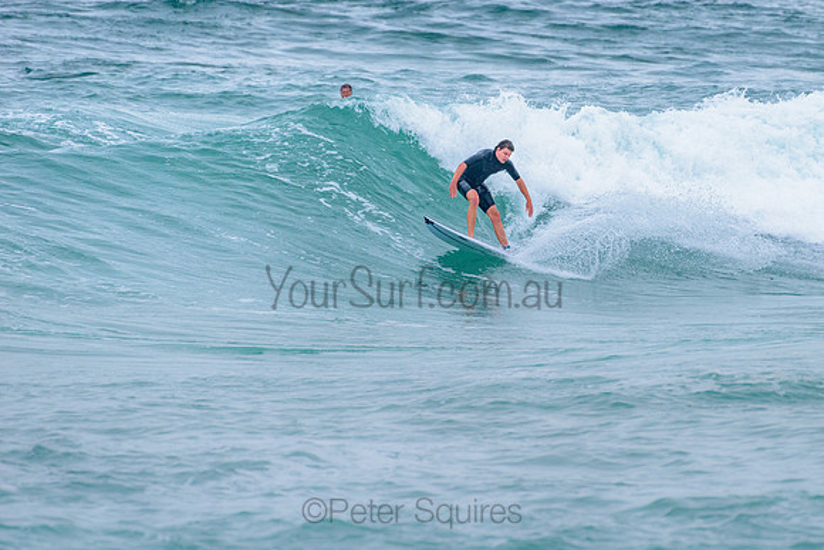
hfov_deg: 3.4
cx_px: 504
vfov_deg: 2.2
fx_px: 14009
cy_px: 213
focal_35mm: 612
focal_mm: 500
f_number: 5.6
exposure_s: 1/2000
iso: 1600
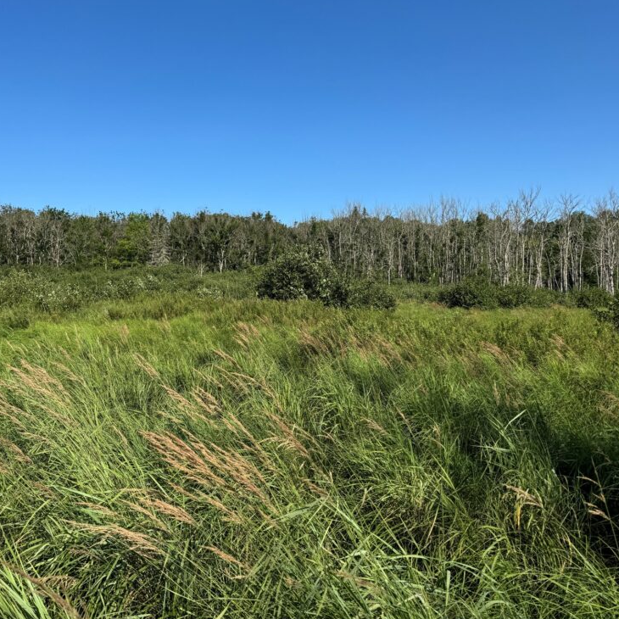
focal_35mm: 31
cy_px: 290
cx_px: 175
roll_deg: -0.4
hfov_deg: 50.9
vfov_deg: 52.5
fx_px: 627
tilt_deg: +1.2
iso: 80
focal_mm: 6.76
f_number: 1.78
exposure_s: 1/4608
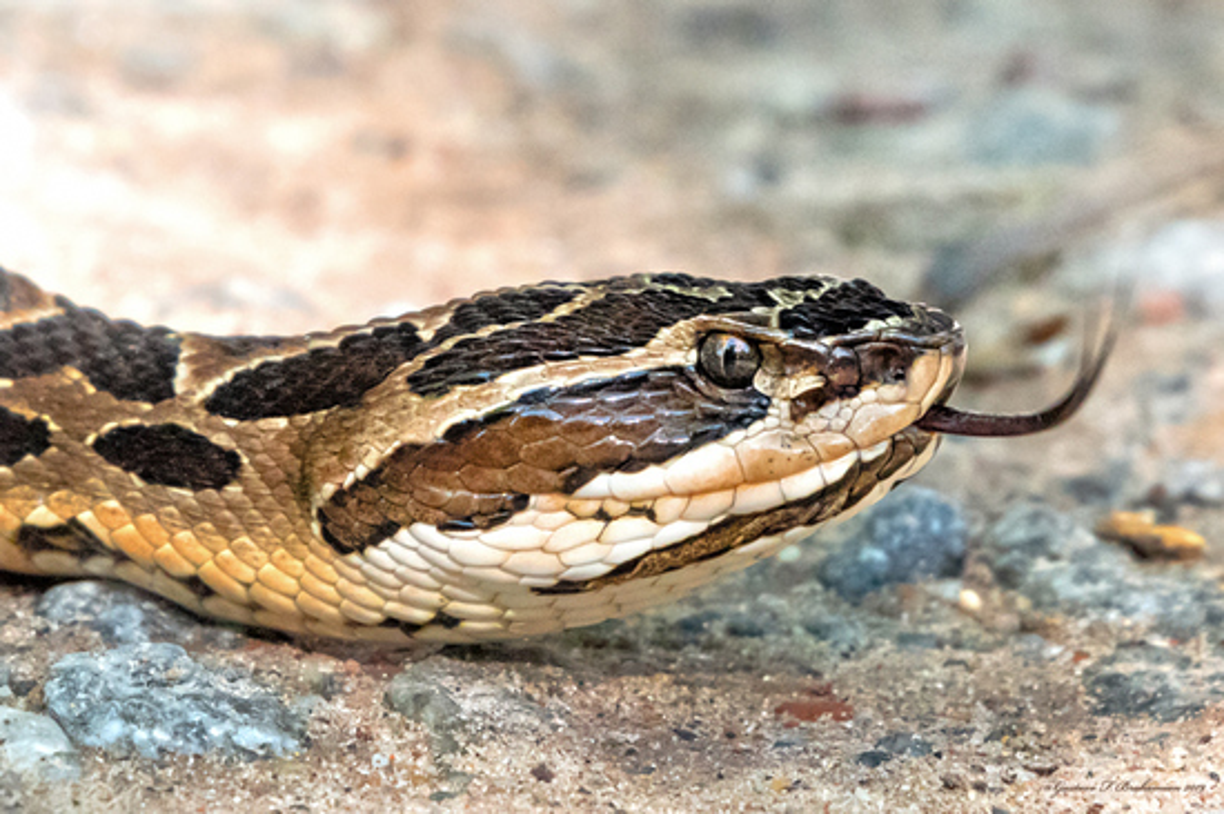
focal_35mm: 600
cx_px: 612
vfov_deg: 2.3
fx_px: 20387
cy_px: 407
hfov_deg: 3.4
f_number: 8
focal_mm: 400
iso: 1600
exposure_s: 1/1000
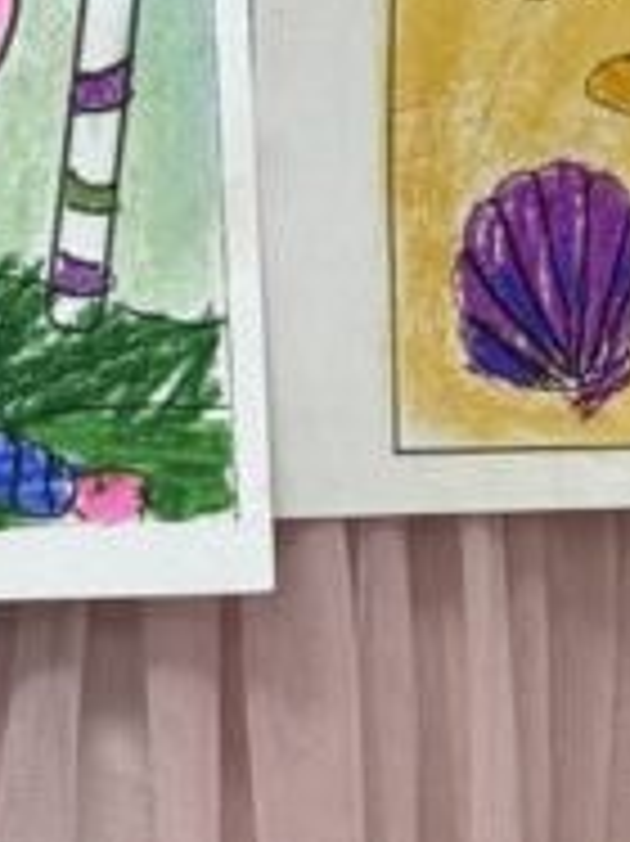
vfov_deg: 7.4
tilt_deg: -7.3
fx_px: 6244
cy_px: -874
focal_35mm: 257
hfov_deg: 5.8
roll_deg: -0.4
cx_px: 184
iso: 80
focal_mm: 6.76
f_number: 1.78
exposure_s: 1/100
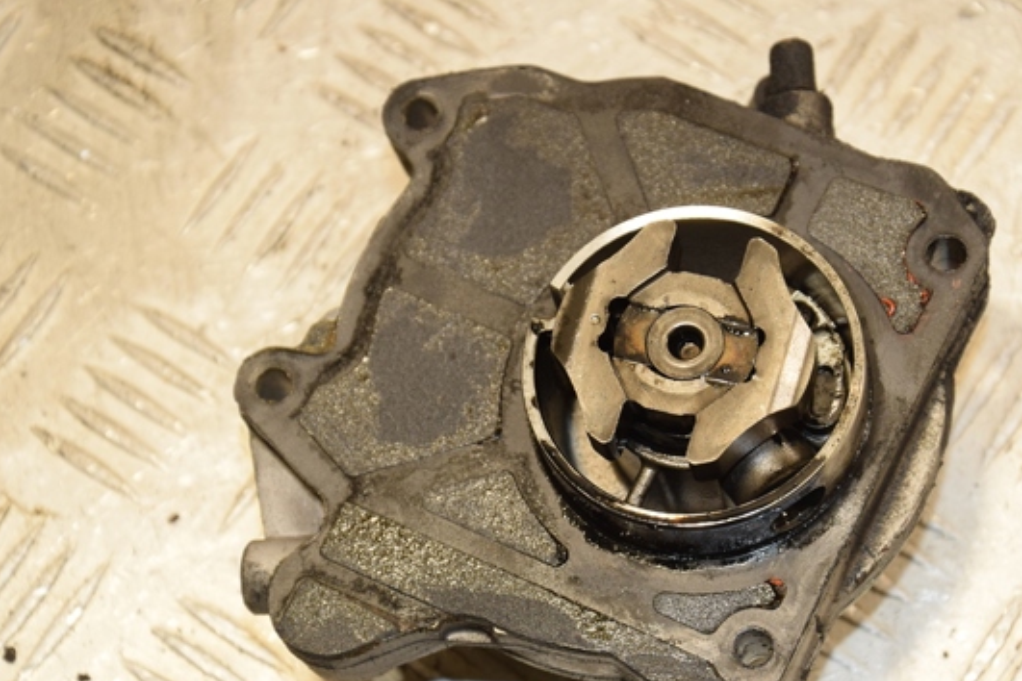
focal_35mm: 112
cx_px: 575
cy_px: 406
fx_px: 3179
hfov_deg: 18.3
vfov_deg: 12.2
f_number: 7.1
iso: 800
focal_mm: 62
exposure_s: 1/200
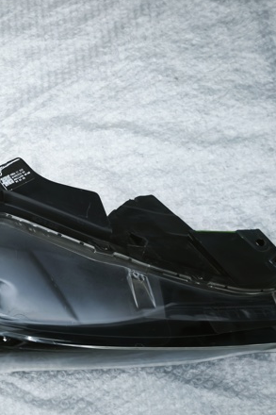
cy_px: 222
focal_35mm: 53
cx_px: 43
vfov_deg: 37.5
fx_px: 610
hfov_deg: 24.9
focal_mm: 5.35
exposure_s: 1/60
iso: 800
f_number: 1.7
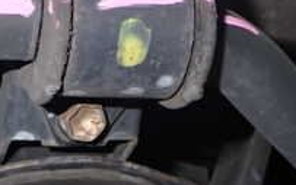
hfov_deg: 22.1
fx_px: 759
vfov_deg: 13.9
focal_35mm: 94
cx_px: 131
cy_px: 42
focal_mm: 5.4
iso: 250
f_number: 6.3
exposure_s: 1/30
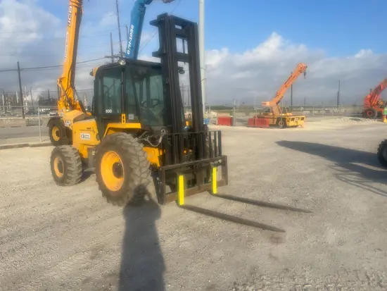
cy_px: 146
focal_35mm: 26
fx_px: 291
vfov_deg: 53.1
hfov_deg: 67.3
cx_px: 194
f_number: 1.6
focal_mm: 4.2
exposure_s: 1/4831
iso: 50
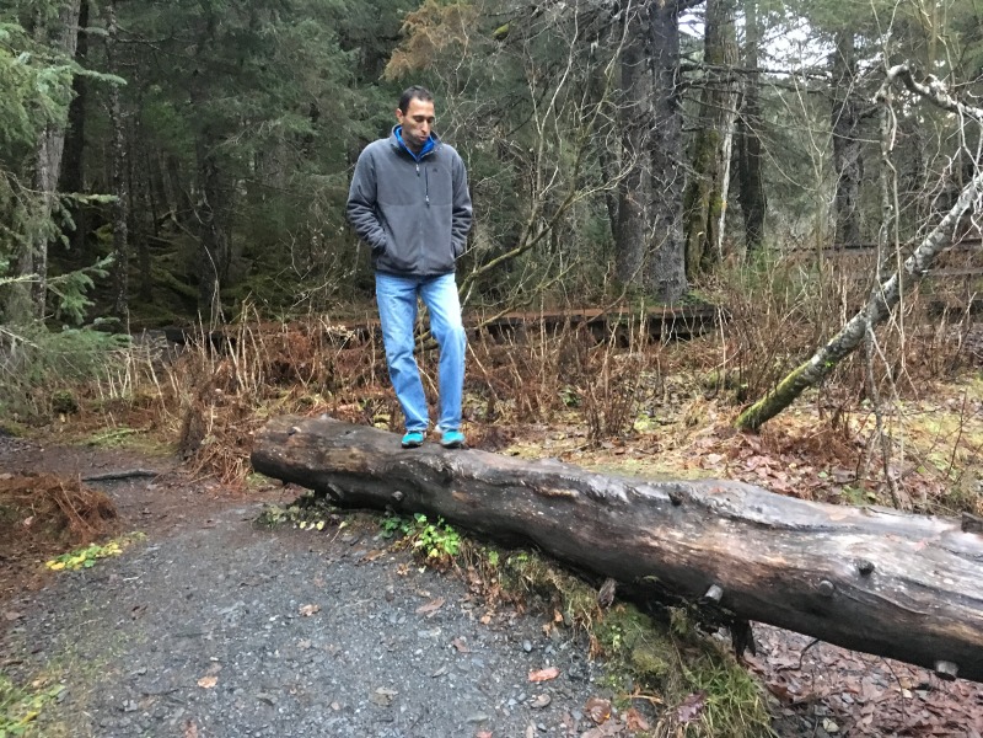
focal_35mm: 29
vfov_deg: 48.2
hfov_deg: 61.7
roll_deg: +2.7
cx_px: 492
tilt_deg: -0.5
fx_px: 824
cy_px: 369
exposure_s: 1/15
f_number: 2.2
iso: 320
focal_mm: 4.15
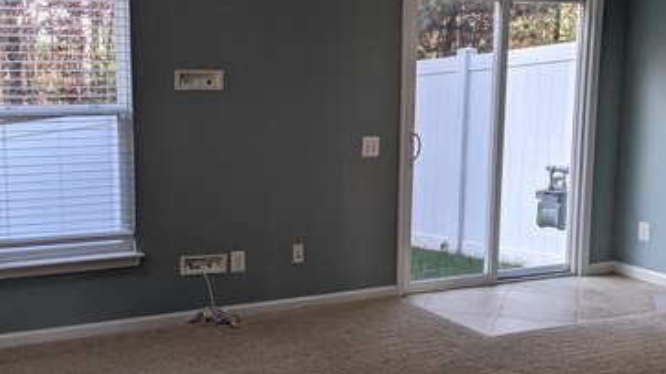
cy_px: 240
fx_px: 953
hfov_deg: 38.3
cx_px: 258
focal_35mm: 54
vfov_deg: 22.1
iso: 57
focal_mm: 4.38
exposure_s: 1/120
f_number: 1.73
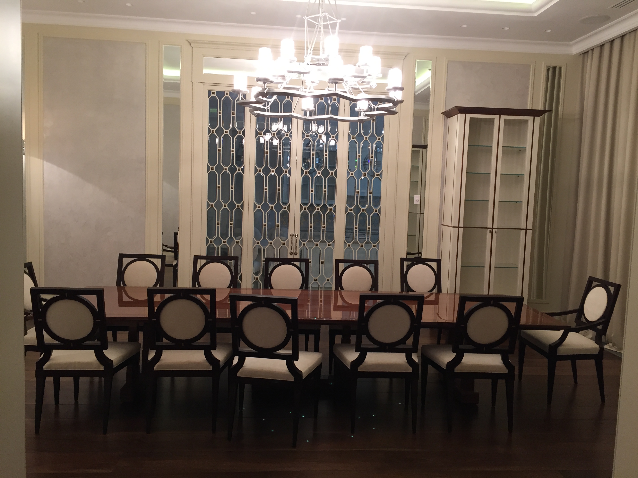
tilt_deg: -4.5
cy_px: 239
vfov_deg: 48.2
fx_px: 534
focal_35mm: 29
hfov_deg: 61.7
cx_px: 319
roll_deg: -2.7
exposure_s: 1/33
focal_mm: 4.15
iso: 100
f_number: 2.2
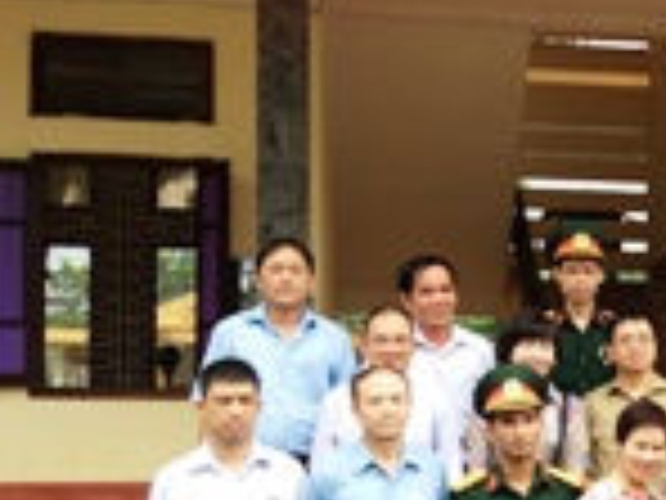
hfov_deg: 17.5
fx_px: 2039
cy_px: 410
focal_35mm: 106
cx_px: 855
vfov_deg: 13.9
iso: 50
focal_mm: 4.28
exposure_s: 1/201
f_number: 2.4
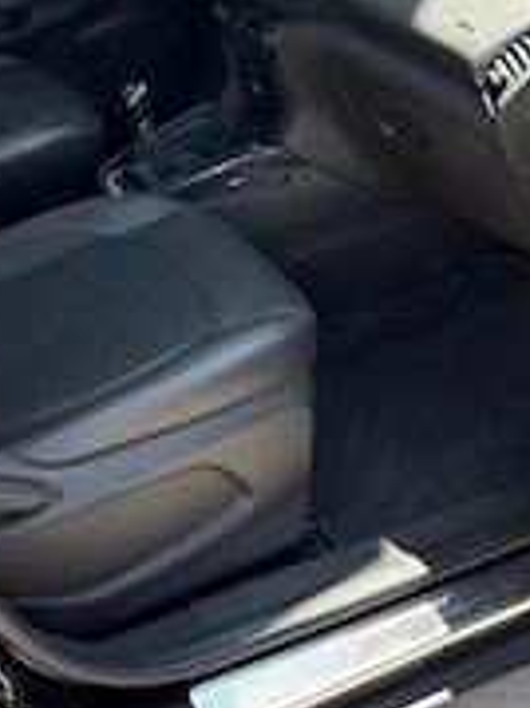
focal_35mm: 58
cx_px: 340
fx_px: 1185
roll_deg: -1.6
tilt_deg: -20.1
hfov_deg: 25.1
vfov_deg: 32.2
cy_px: 123
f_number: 1.6
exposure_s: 1/377
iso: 64
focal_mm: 5.96
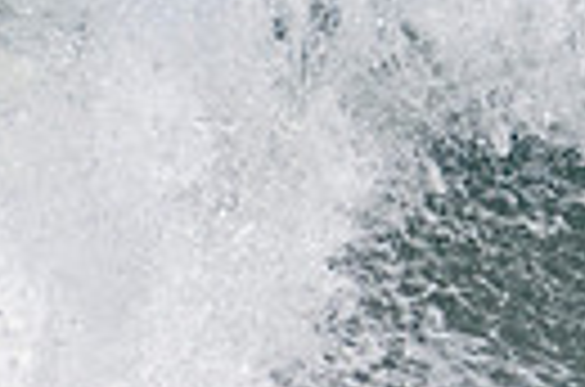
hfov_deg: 0.6
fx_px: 54434
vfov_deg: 0.4
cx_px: 1246
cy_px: -7
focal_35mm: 3358
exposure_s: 1/2000
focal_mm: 500
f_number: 5.6
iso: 320
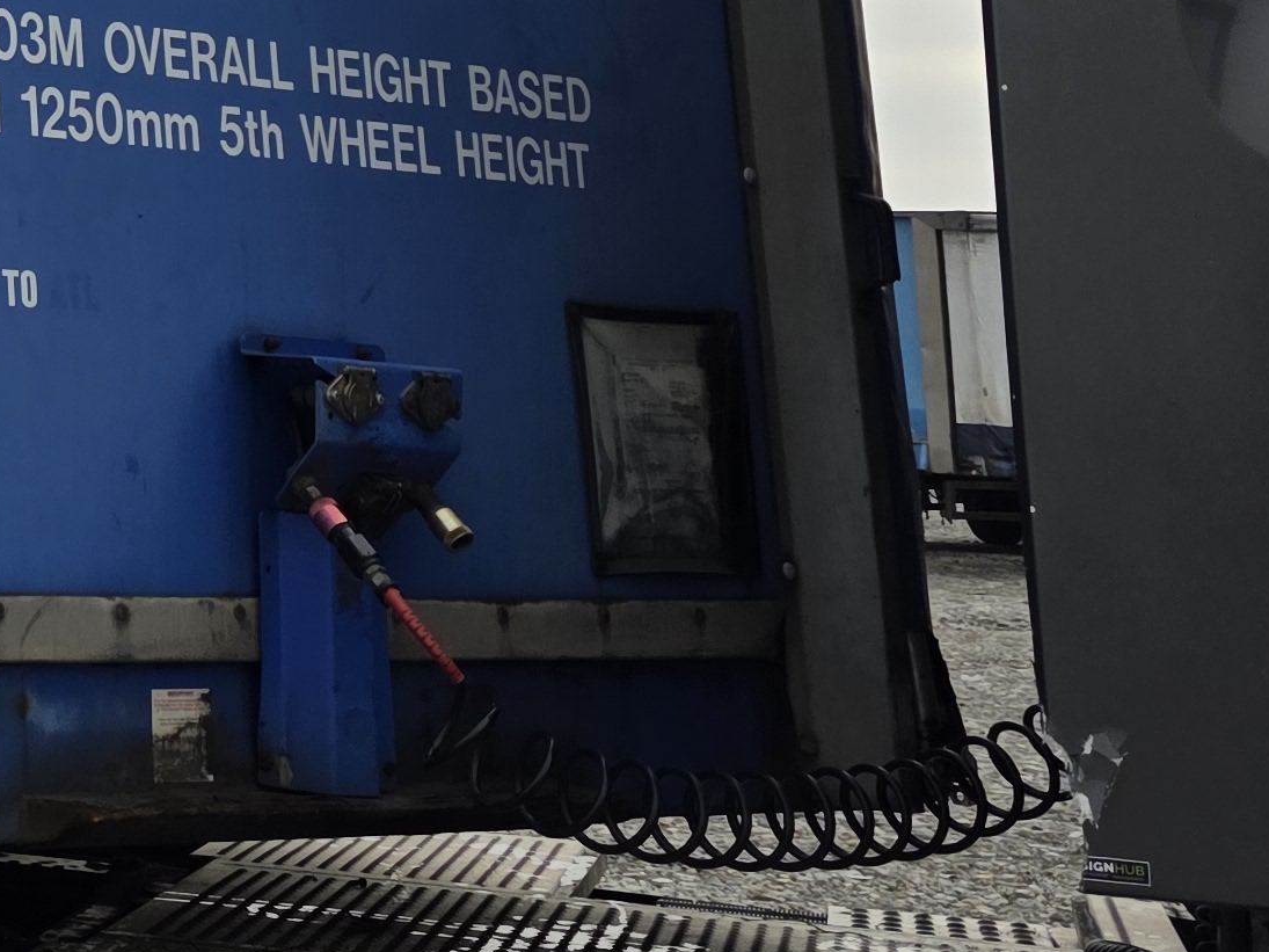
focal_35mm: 84
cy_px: -357
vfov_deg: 16.4
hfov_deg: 19.3
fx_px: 3079
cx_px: -811
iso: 80
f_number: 1.7
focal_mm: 6.3
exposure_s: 1/4237
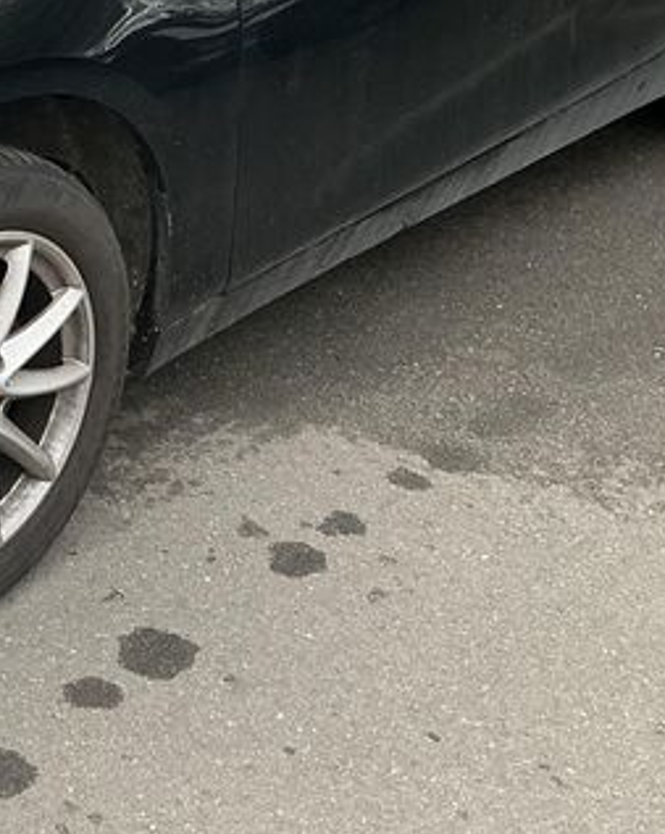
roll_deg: -1.7
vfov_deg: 26.5
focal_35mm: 69
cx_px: -105
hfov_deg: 20.8
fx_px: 1700
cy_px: 71
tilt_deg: -15.6
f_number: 1.8
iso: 20
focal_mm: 3
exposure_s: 1/214
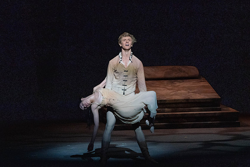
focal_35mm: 360
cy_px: 74
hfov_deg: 5.7
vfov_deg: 3.8
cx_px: 119
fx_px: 2500
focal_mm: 282
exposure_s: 1/200
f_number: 5.6
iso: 8000
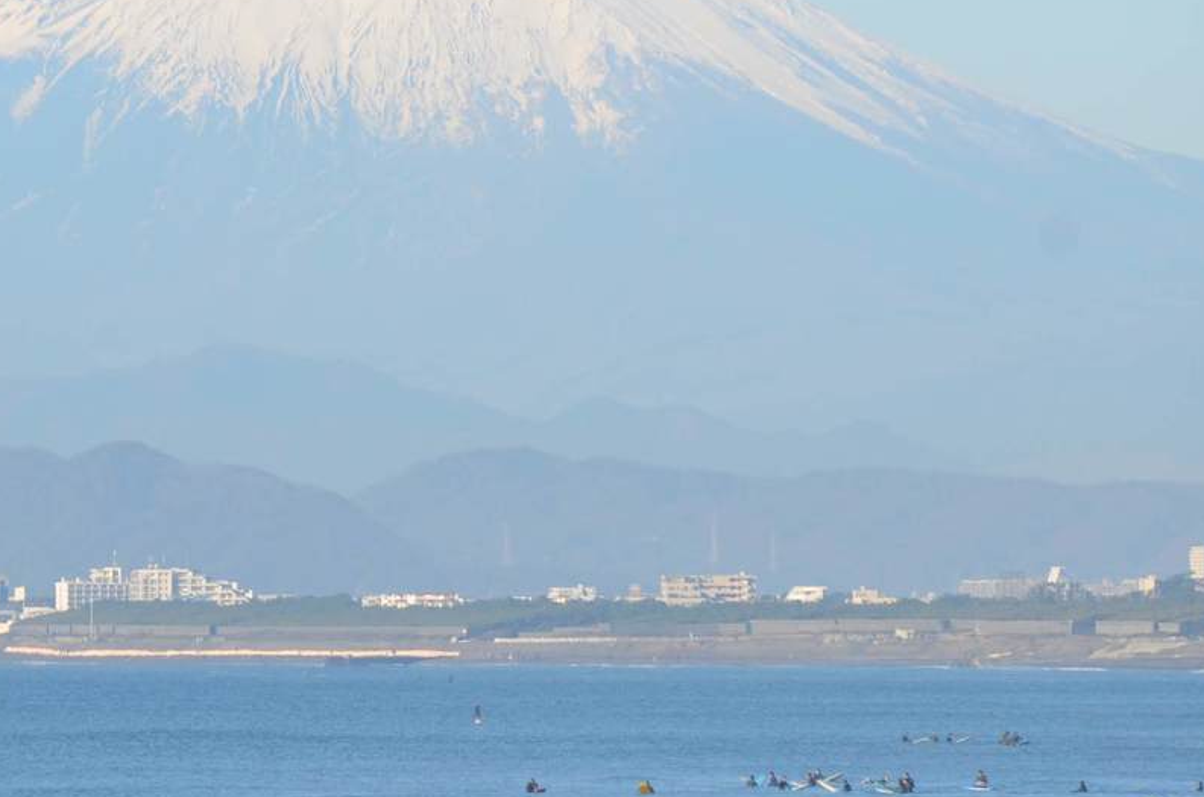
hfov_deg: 4.5
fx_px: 15150
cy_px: 364
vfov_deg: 3.0
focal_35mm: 454
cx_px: 361
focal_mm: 200
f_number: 6.3
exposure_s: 1/1600
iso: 400
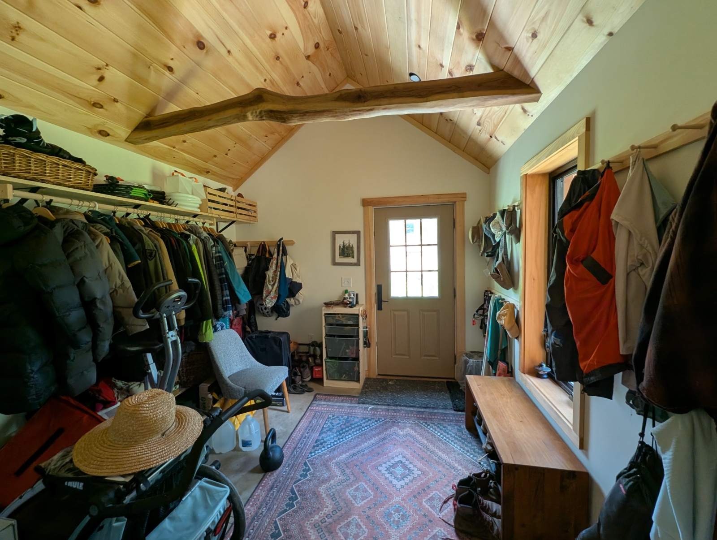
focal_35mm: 13
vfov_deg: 90.1
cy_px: 270
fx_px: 270
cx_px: 358
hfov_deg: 106.1
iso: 178
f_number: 2.2
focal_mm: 1.95
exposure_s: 1/33.5
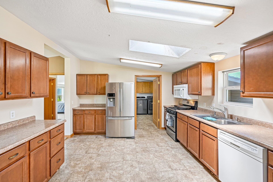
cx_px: 127
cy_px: 92
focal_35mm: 15
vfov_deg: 77.3
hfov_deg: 100.2
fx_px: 114
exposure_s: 1/45
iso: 400
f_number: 4
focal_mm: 14
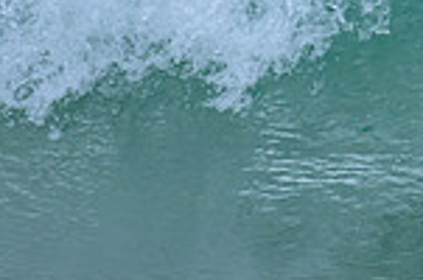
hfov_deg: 0.8
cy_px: -277
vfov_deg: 0.6
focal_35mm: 2462
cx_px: 770
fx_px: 28867
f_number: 8
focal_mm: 560
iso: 1800
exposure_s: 1/2000
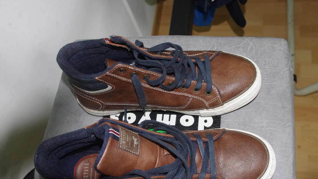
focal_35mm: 38
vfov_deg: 31.1
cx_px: 160
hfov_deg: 52.8
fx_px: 320
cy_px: 105
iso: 1600
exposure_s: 1/20
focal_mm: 24.38
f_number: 8
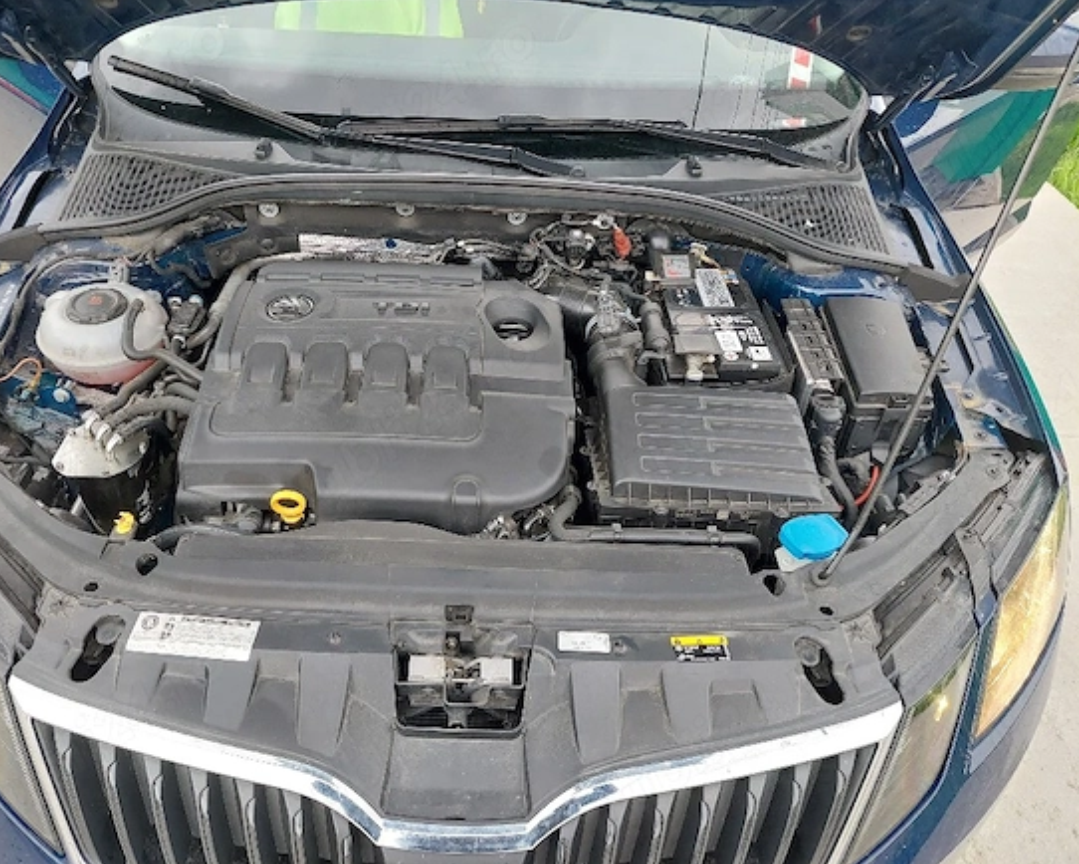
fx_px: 863
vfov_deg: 53.2
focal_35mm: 27
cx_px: 486
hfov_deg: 63.9
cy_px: 440
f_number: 1.8
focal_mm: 5.23
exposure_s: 1/50
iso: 200
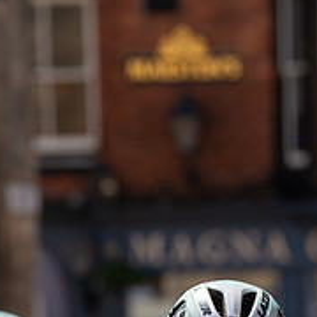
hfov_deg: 4.1
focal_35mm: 426
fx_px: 4414
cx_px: 211
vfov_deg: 4.1
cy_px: 377
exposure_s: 1/400
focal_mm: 200
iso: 100
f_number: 6.3
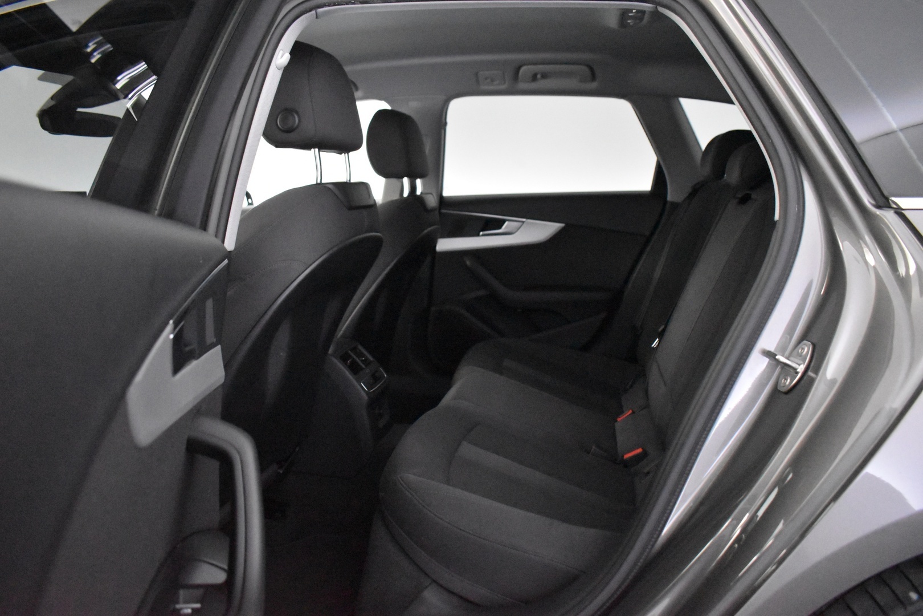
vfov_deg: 47.9
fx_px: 692
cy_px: 308
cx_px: 462
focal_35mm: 27
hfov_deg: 67.4
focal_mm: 18
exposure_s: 1/60
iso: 11400
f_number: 3.5
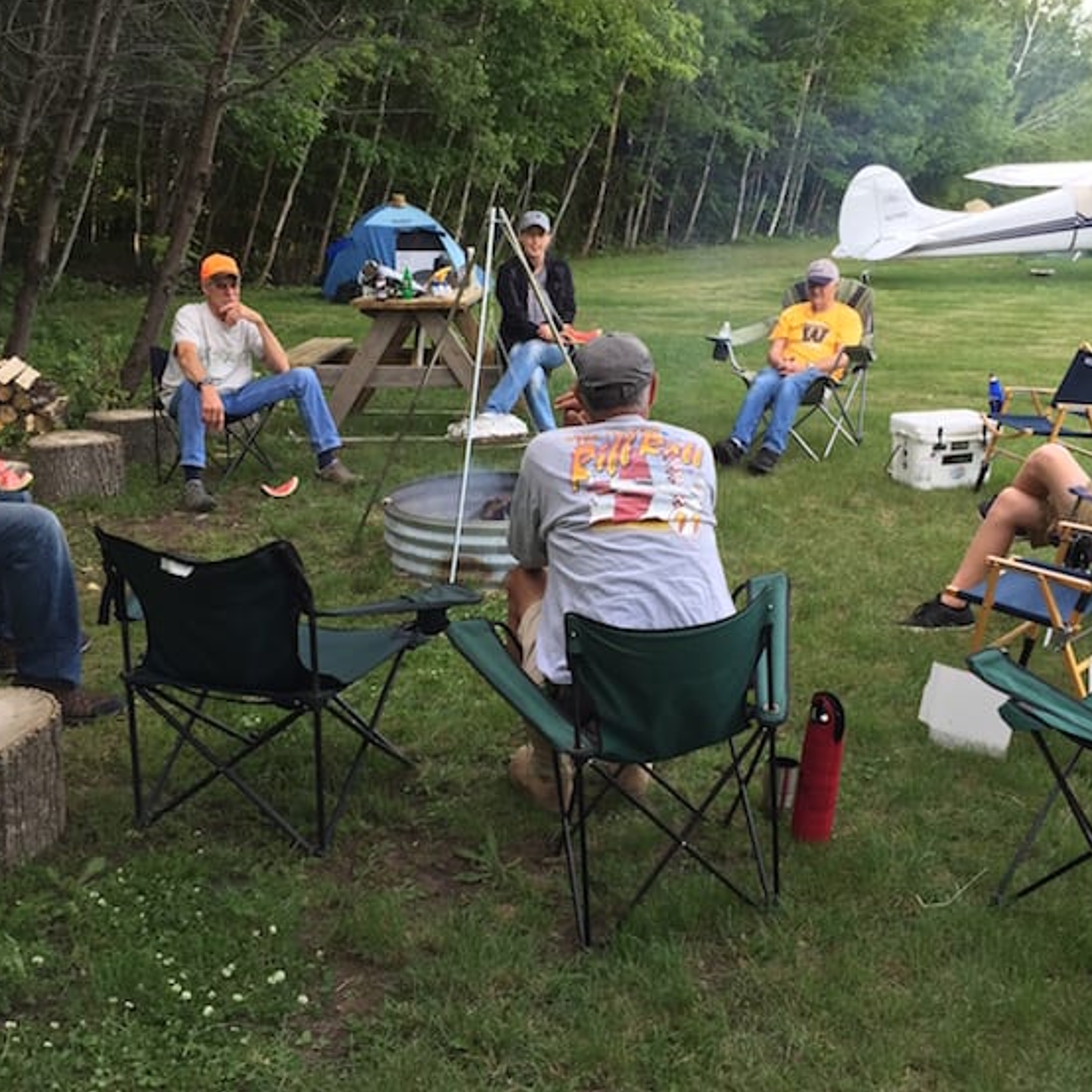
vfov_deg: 44.9
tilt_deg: -13.6
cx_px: 637
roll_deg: -1.2
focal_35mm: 37
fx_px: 1321
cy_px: 550
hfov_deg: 44.8
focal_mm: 4.15
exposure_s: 1/120
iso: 50
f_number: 2.2
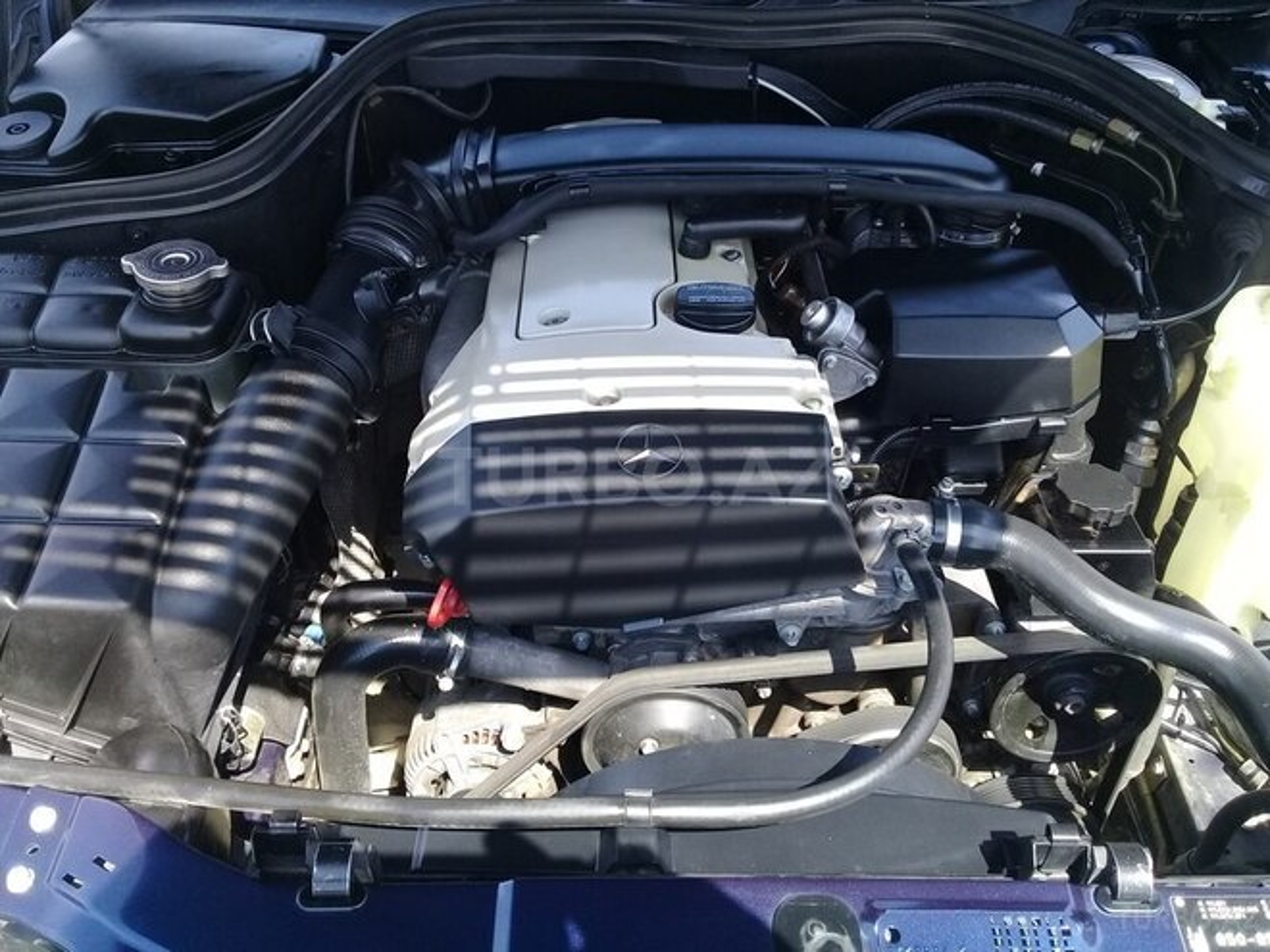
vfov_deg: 45.4
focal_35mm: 31
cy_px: 476
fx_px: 1137
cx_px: 635
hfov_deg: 58.4
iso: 50
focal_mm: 3.3
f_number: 2.2
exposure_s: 1/174
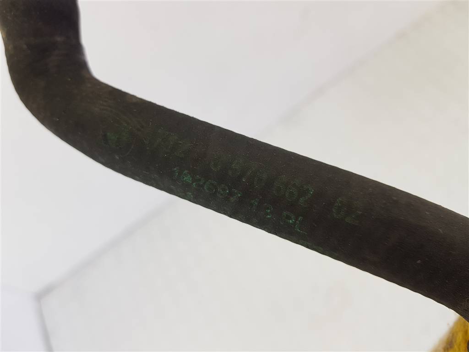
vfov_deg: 53.1
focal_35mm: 26
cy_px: 176
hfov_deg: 67.3
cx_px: 234
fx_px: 352
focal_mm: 4.2
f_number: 1.7
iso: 40
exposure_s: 1/113
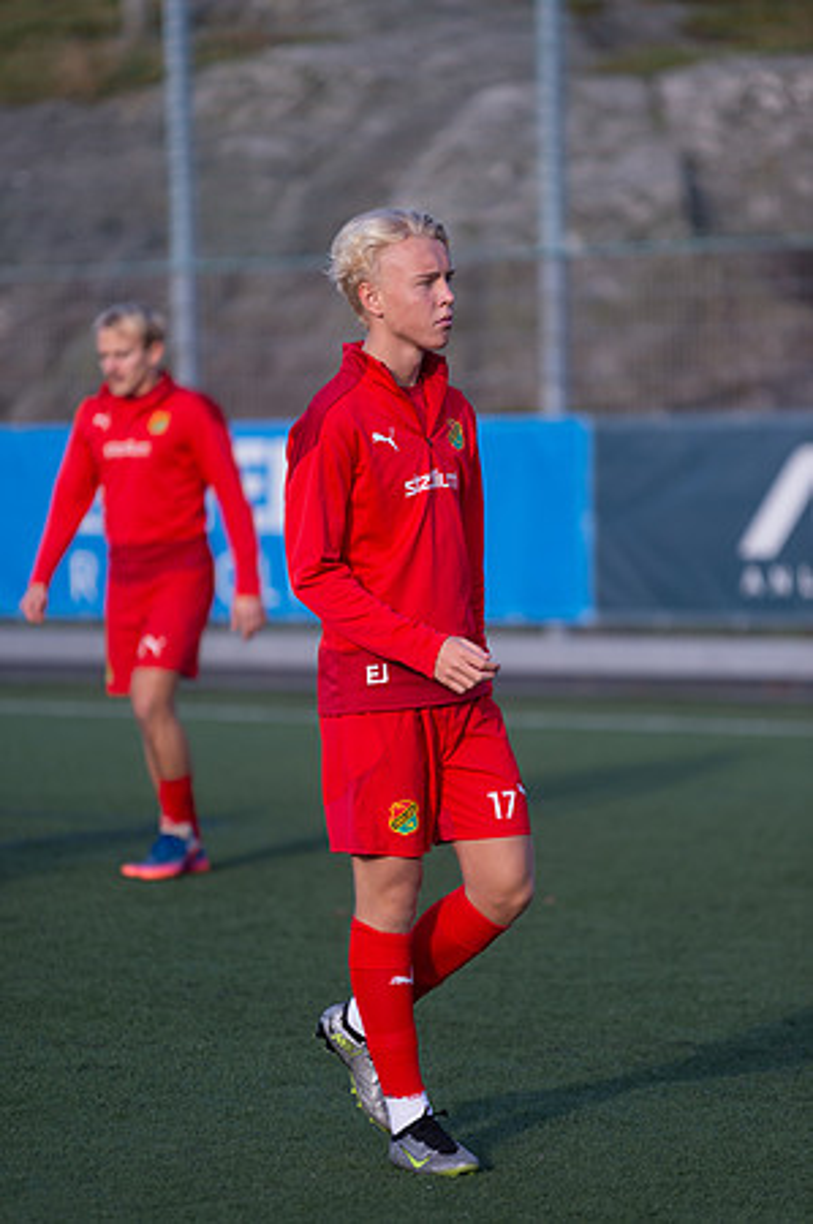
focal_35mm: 200
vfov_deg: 10.3
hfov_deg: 6.9
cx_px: 406
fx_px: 6790
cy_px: 612
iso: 560
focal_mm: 200
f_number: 3.2
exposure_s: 1/1600
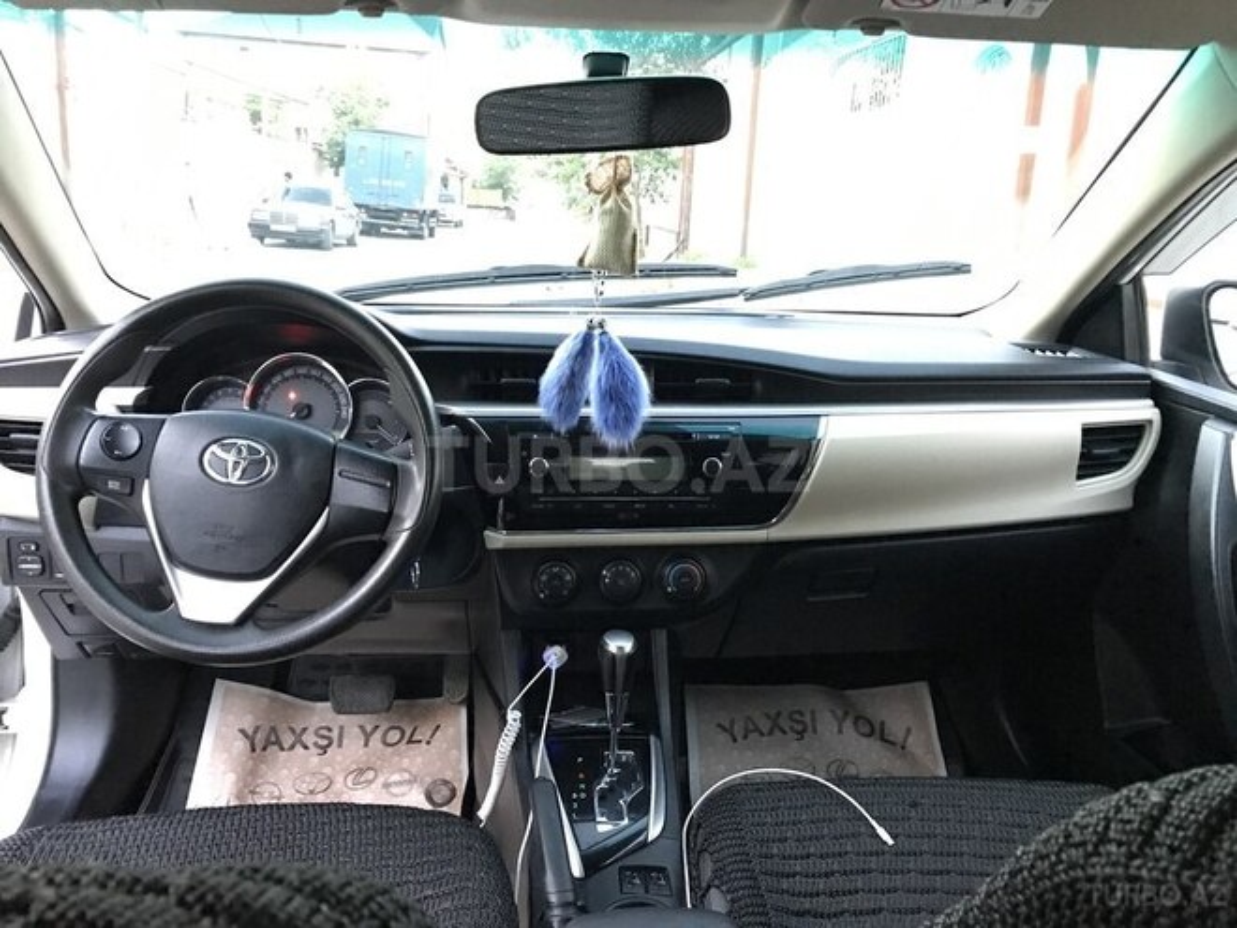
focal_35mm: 28
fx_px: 1001
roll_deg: -4.1
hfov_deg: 63.4
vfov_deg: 49.7
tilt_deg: -13.7
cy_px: 464
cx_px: 618
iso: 80
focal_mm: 3.99
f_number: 1.8
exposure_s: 1/5
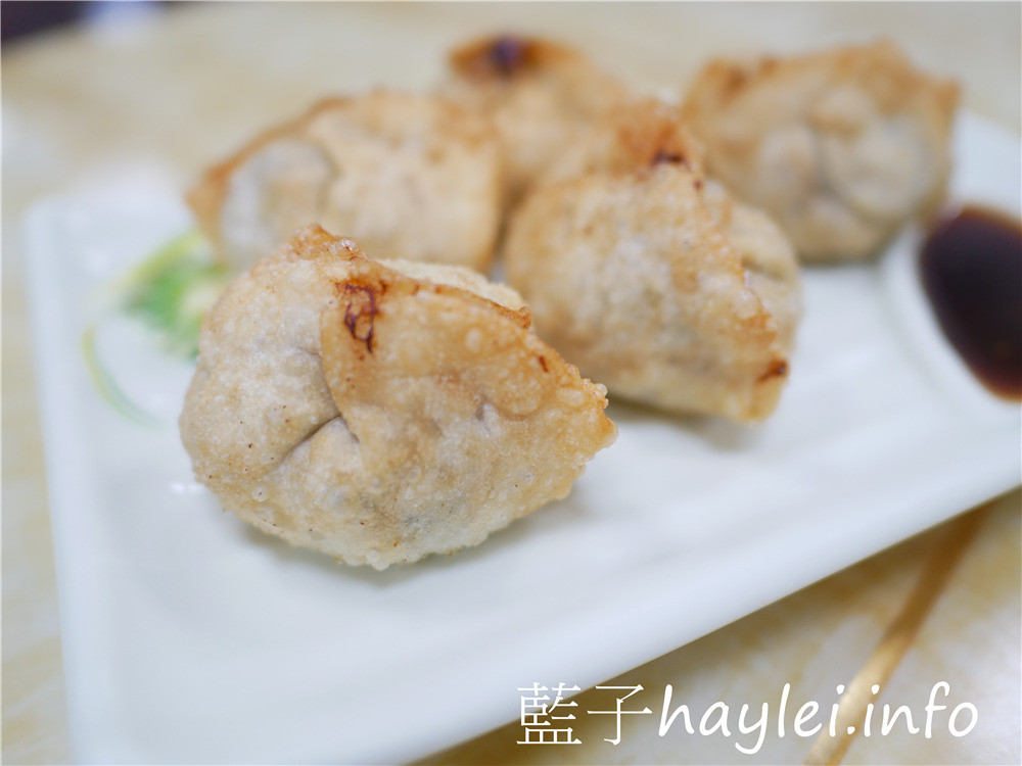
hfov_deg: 60.0
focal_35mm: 30
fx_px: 886
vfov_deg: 46.8
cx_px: 511
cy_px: 383
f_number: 1.7
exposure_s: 1/60
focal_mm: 15
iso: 250
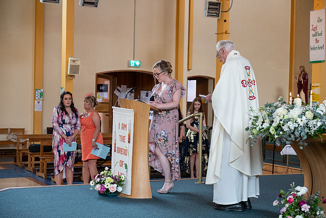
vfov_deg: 19.5
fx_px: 634
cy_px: 109
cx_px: 163
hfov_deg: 28.8
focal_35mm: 70
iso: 640
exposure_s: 1/160
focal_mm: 70
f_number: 3.5
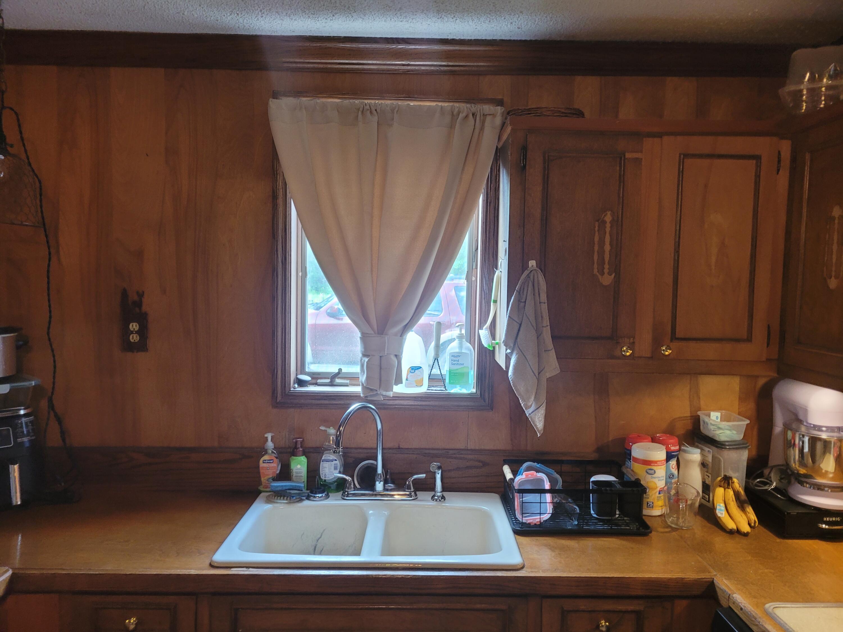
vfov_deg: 53.1
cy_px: 316
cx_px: 422
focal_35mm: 26
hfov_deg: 67.3
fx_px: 633
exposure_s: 1/40
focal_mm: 5.4
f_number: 1.8
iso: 200
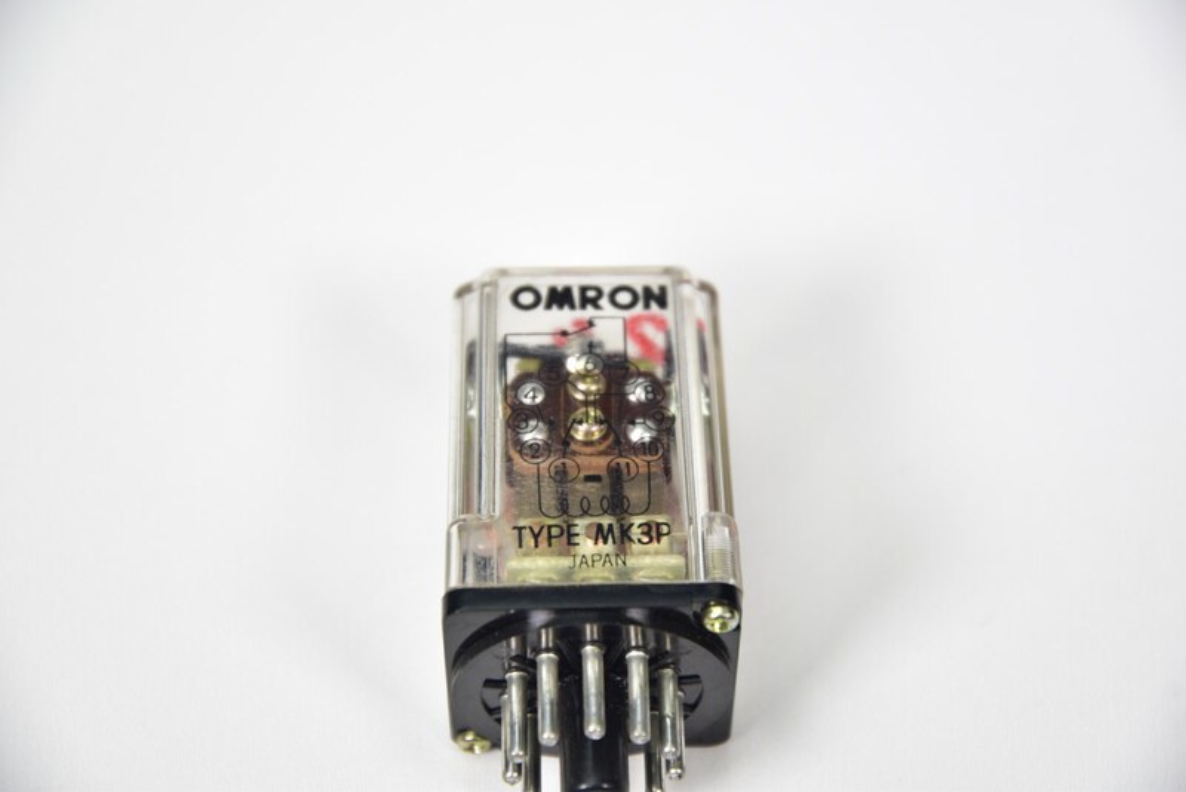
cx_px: 593
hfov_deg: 22.6
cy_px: 396
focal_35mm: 90
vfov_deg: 15.2
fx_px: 2966
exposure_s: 1/160
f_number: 4
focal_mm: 60
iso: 200
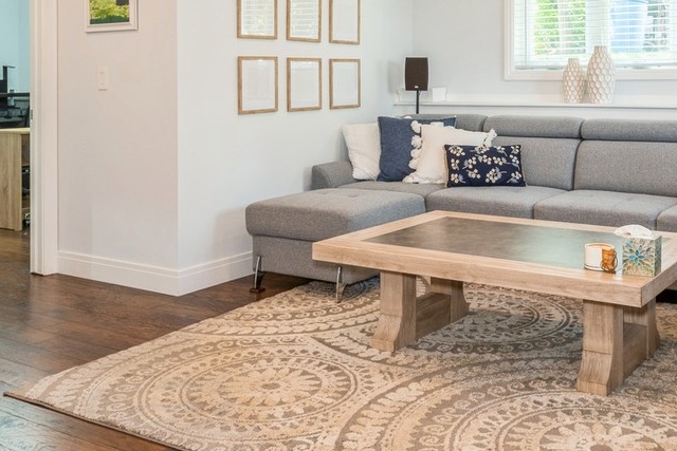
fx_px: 809
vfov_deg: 30.3
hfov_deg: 45.2
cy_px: 80
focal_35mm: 43
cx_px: 402
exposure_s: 1/10
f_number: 8
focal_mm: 17
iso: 400
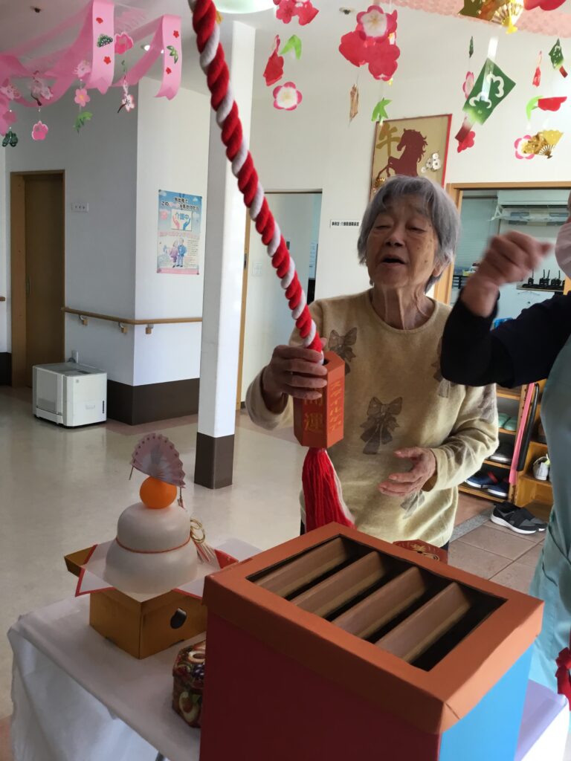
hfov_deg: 45.4
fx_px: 682
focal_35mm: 31
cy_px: 380
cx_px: 286
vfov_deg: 58.4
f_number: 2.4
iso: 32
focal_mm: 3.3
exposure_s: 1/40
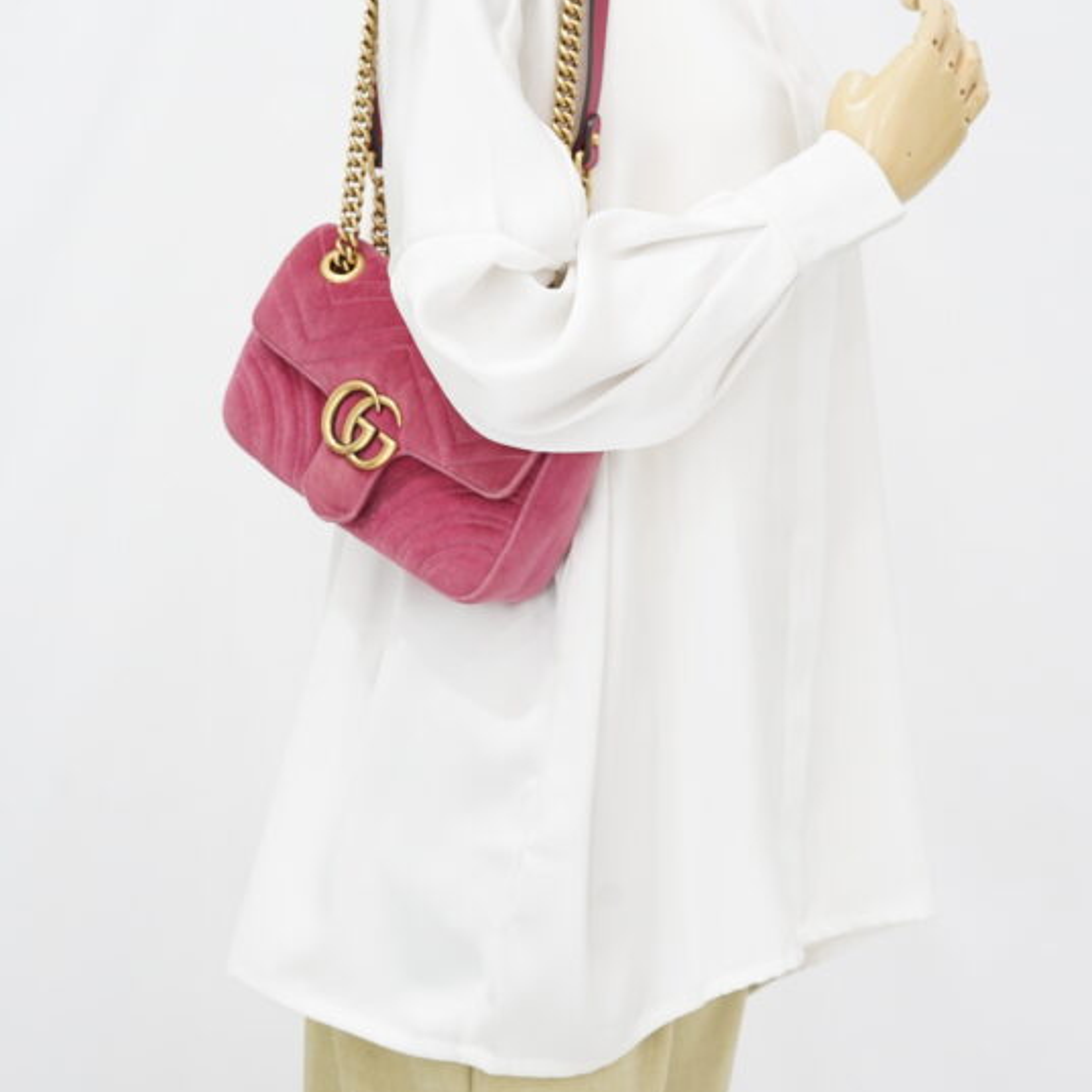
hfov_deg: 21.4
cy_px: 472
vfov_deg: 21.4
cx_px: 499
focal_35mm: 81
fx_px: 2891
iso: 640
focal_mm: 50
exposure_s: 1/8
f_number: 6.3
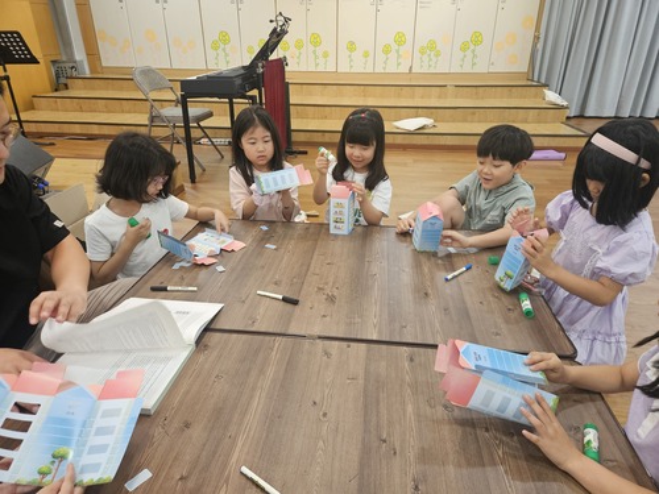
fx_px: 438
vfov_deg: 58.9
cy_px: 247
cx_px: 330
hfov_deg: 73.9
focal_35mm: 23
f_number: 1.8
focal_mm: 5.4
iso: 320
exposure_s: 1/120
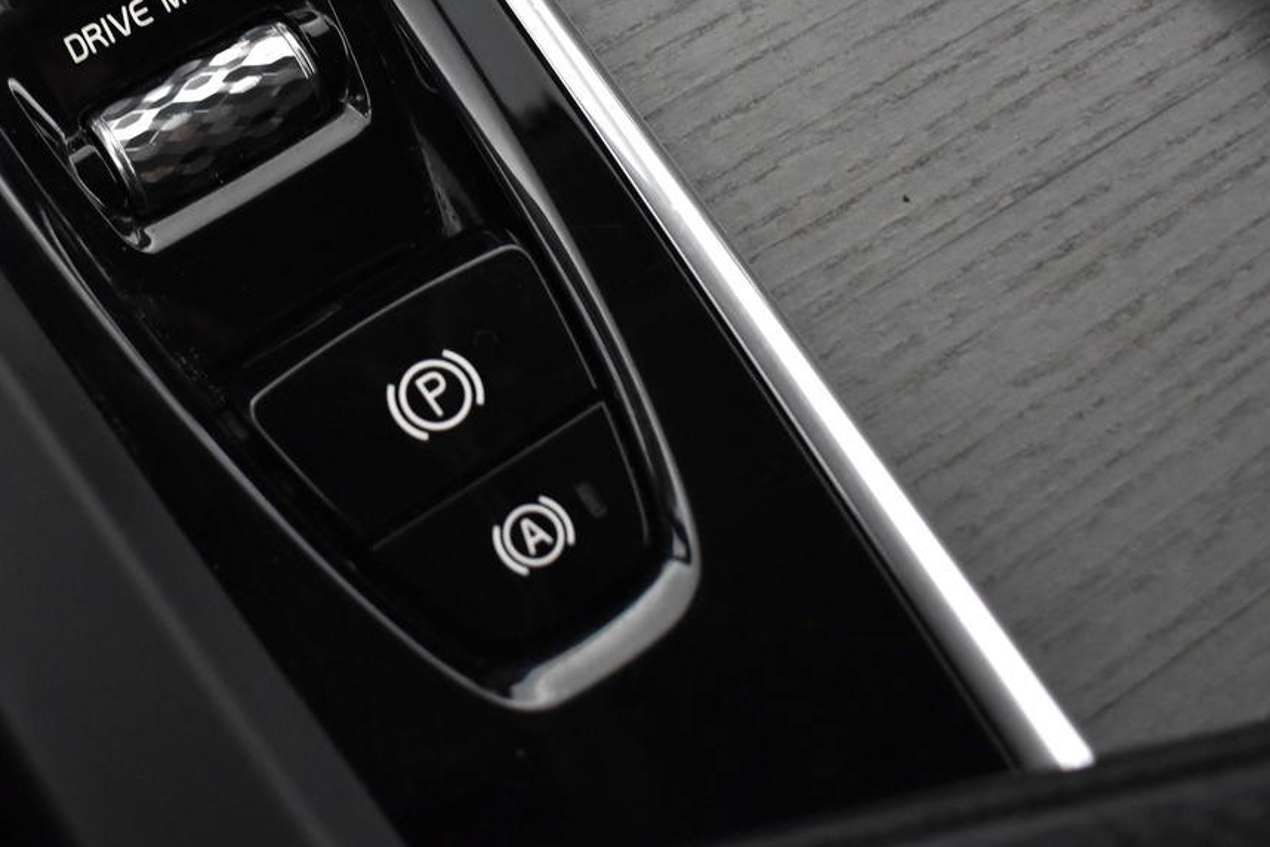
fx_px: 1799
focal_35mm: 51
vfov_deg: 25.8
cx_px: 246
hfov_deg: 37.4
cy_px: 127
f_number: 3.5
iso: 1600
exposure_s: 1/30
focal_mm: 18
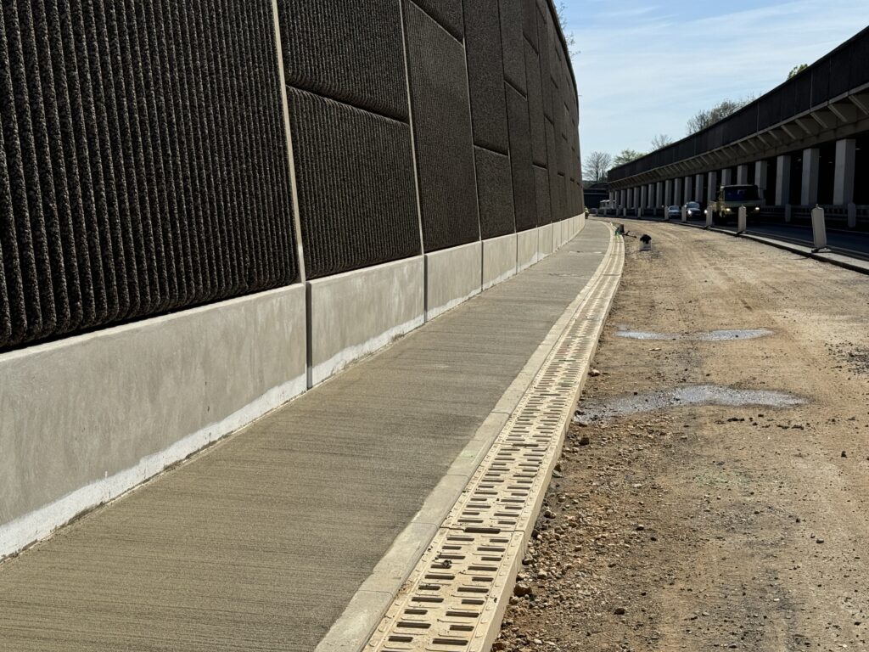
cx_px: 434
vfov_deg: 30.3
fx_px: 1205
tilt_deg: -5.9
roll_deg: -0.3
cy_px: 326
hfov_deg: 39.7
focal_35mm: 48
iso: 64
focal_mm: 6.76
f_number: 1.78
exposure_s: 1/5848
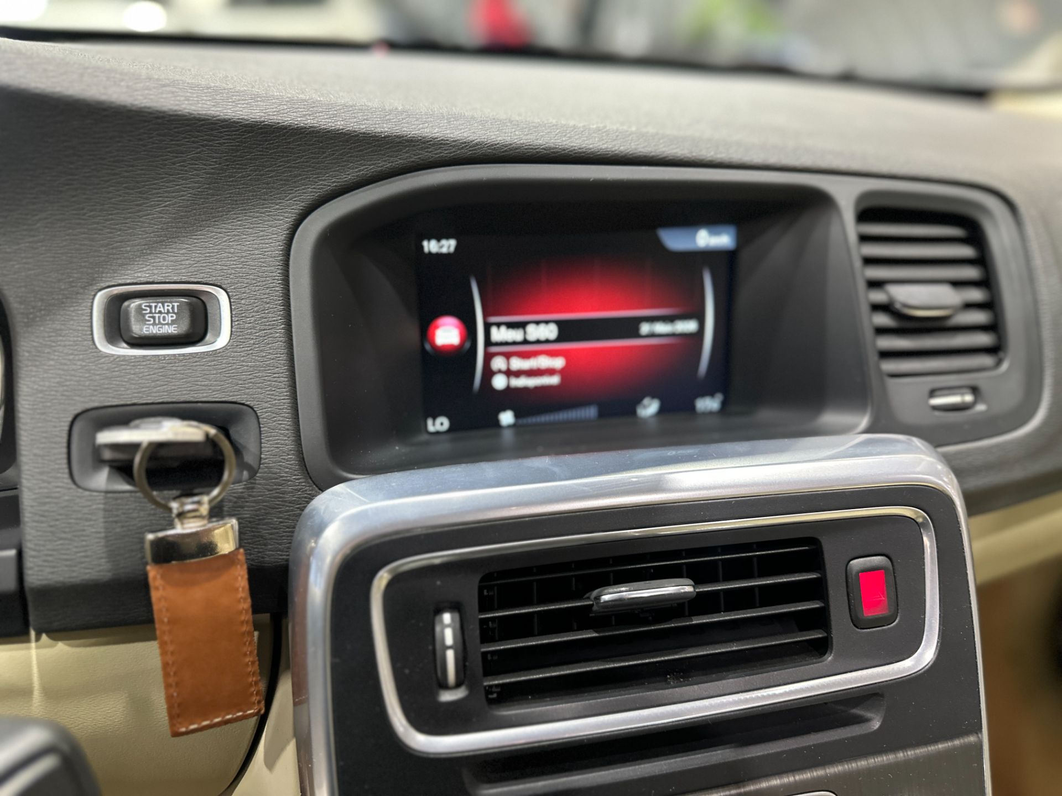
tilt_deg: -24.5
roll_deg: -3.2
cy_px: 398
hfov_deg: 71.6
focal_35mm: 24
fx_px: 736
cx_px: 531
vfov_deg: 56.8
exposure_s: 1/50
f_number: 1.78
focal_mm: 6.86
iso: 500
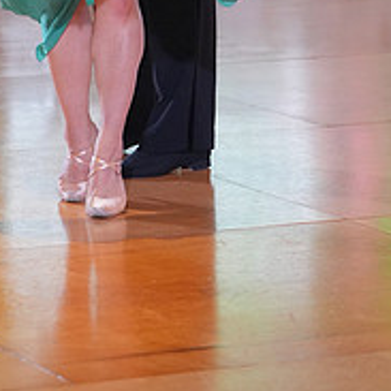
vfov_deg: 6.4
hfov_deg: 6.5
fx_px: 3450
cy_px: -199
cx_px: 74
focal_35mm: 270
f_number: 2.8
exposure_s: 1/500
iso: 4000
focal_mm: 100
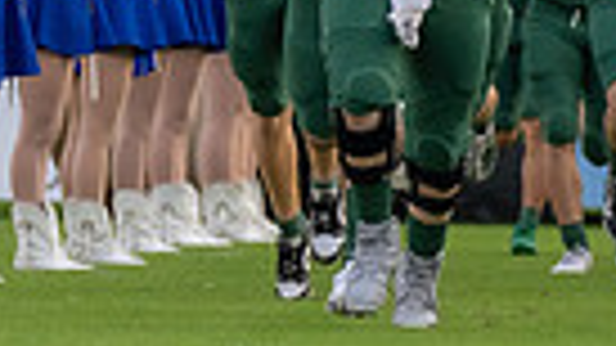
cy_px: -41
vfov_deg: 0.9
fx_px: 23043
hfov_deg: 1.5
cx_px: 1037
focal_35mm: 1411
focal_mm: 200
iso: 1000
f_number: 4
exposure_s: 1/1250
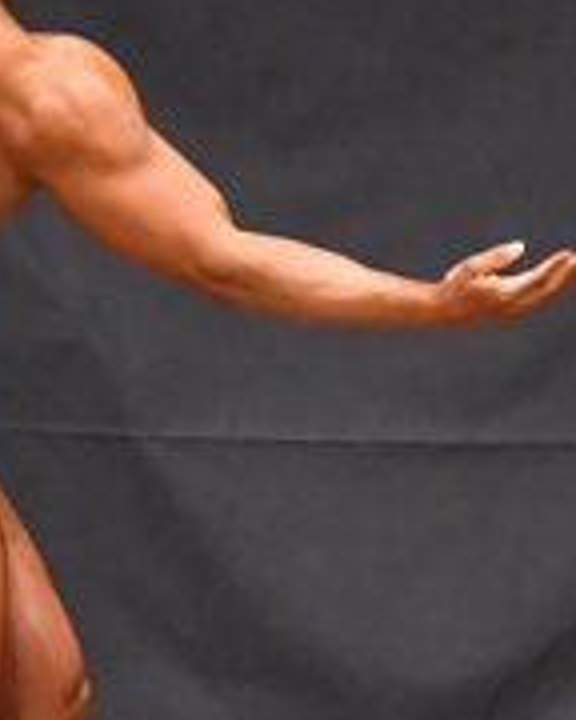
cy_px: 468
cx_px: -94
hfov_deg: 1.9
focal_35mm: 818
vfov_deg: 2.4
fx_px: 17431
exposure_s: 1/400
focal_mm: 135
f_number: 5.6
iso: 6400
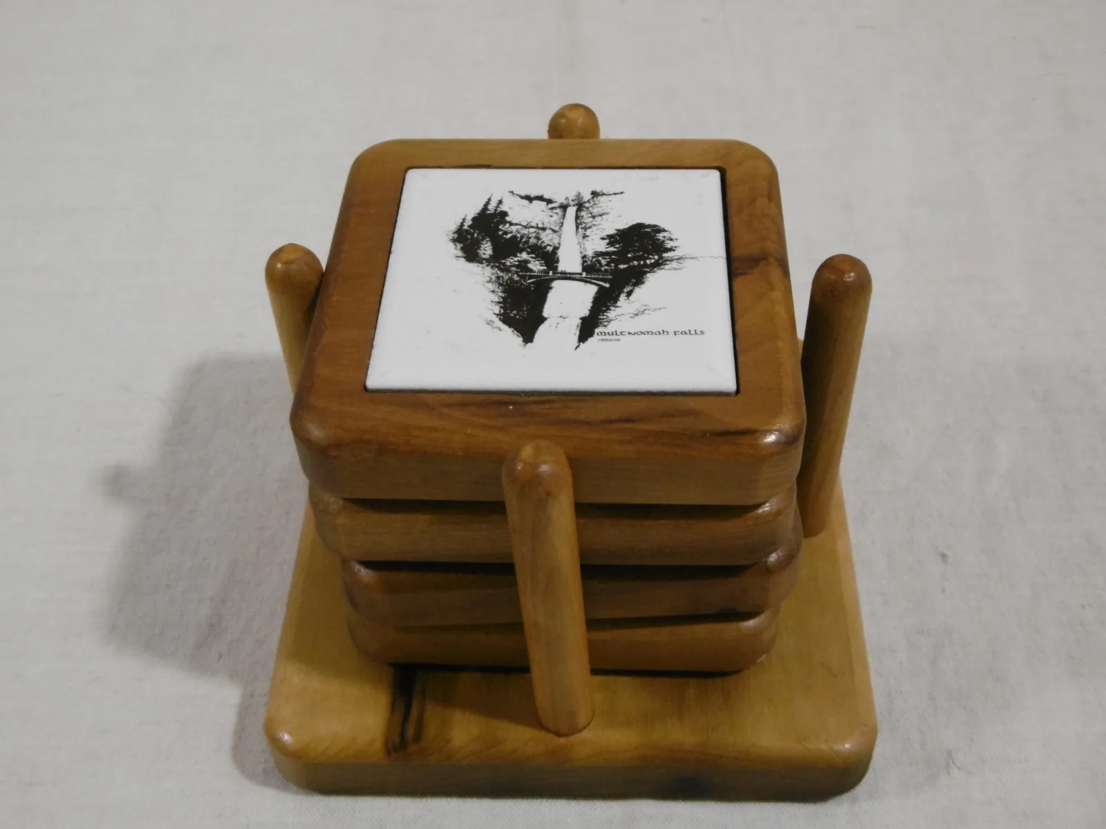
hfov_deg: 43.9
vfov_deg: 33.6
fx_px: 1374
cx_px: 553
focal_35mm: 43
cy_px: 414
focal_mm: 7.7
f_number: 3.8
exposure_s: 1/40
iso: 400
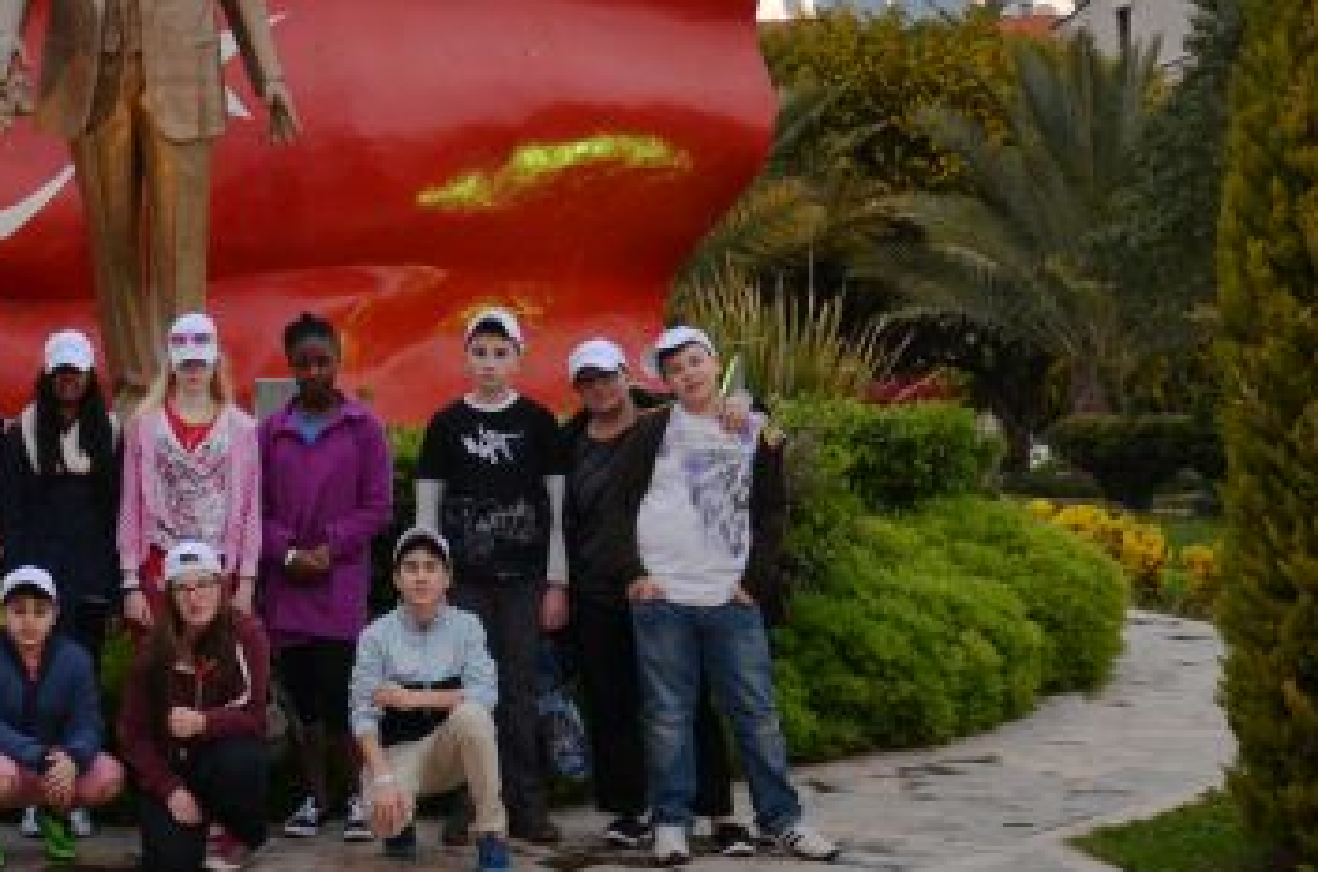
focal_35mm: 85
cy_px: 210
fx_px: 3110
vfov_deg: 15.9
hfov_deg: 23.4
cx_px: 195
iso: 400
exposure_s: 1/100
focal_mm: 25
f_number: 5
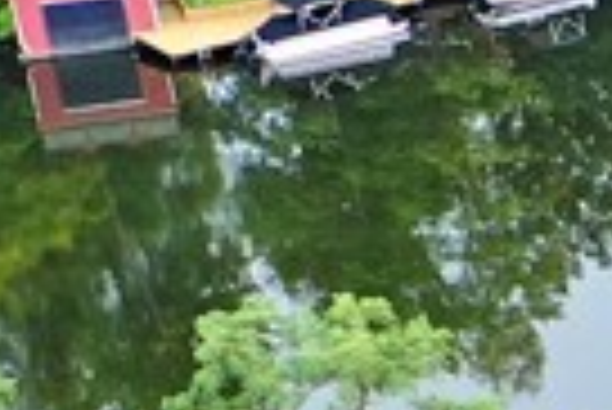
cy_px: 955
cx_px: 1778
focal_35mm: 223
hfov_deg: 8.0
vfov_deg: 5.9
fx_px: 3795
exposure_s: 1/50
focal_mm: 10.26
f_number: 3.5
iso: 100
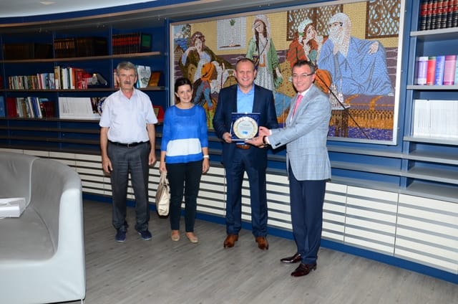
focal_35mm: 32
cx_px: 229
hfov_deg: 59.6
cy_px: 152
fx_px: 400
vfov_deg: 41.5
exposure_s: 1/60
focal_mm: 21
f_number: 5.6
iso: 400
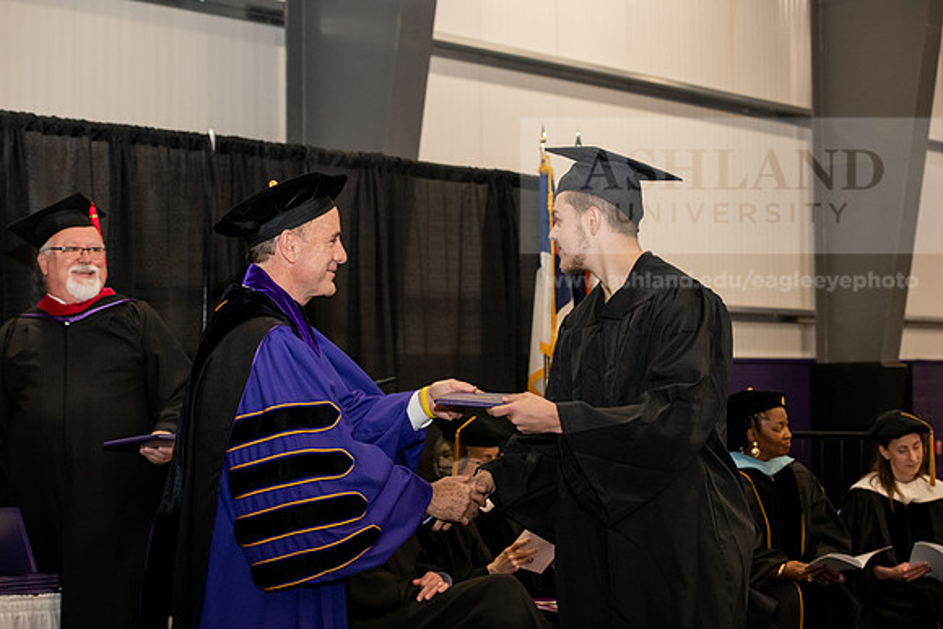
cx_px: 472
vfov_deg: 19.5
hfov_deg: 28.8
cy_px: 314
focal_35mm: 70
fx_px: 1834
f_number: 5.6
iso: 2500
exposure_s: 1/200
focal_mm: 70
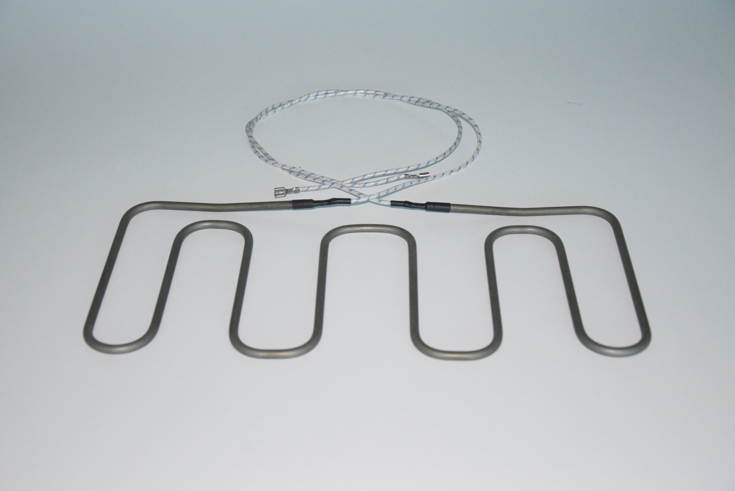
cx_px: 368
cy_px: 246
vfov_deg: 21.6
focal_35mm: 63
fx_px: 1287
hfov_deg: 31.9
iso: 6400
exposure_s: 1/200
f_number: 4.8
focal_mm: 42
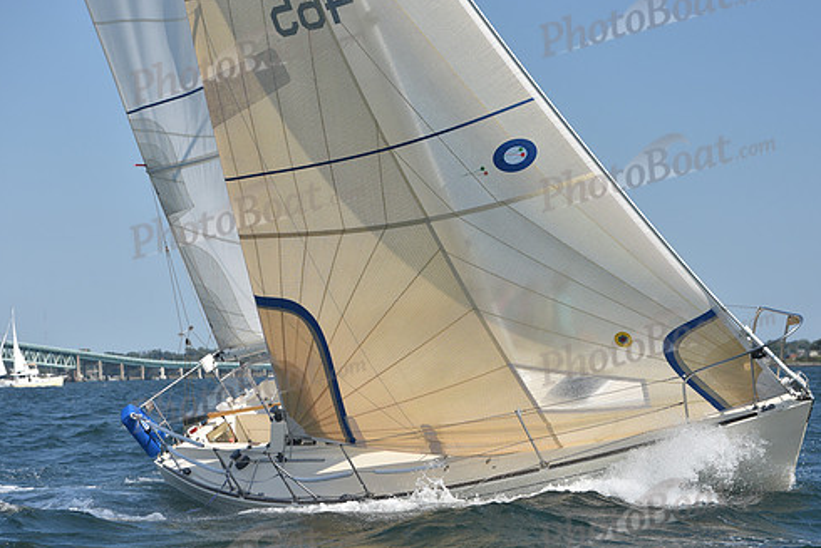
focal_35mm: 109
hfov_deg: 18.7
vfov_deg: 12.6
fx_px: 2486
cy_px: 279
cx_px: 454
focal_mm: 92
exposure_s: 1/1000
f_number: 5
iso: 250
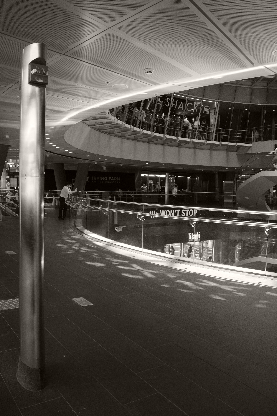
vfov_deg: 62.0
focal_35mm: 30
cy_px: 208
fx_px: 347
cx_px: 138
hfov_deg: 43.5
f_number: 6.3
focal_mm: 20
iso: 1000
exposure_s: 1/160
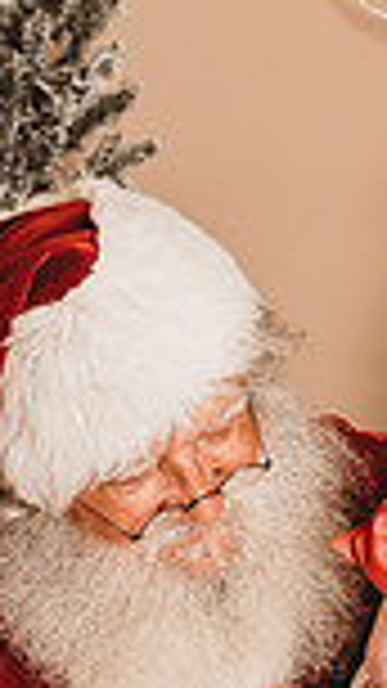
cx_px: 207
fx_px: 1917
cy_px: 724
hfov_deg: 11.5
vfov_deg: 19.6
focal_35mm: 105
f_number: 4
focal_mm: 34
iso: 100
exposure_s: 1/160
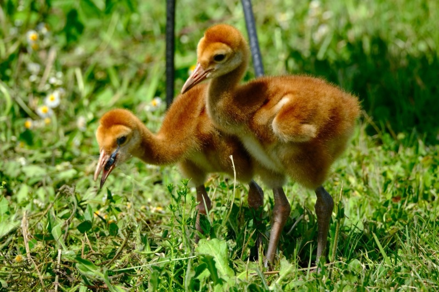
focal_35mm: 547
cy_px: 146
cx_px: 220
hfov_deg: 3.8
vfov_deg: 2.5
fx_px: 6669
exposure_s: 1/600
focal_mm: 364.5
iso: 320
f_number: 7.1
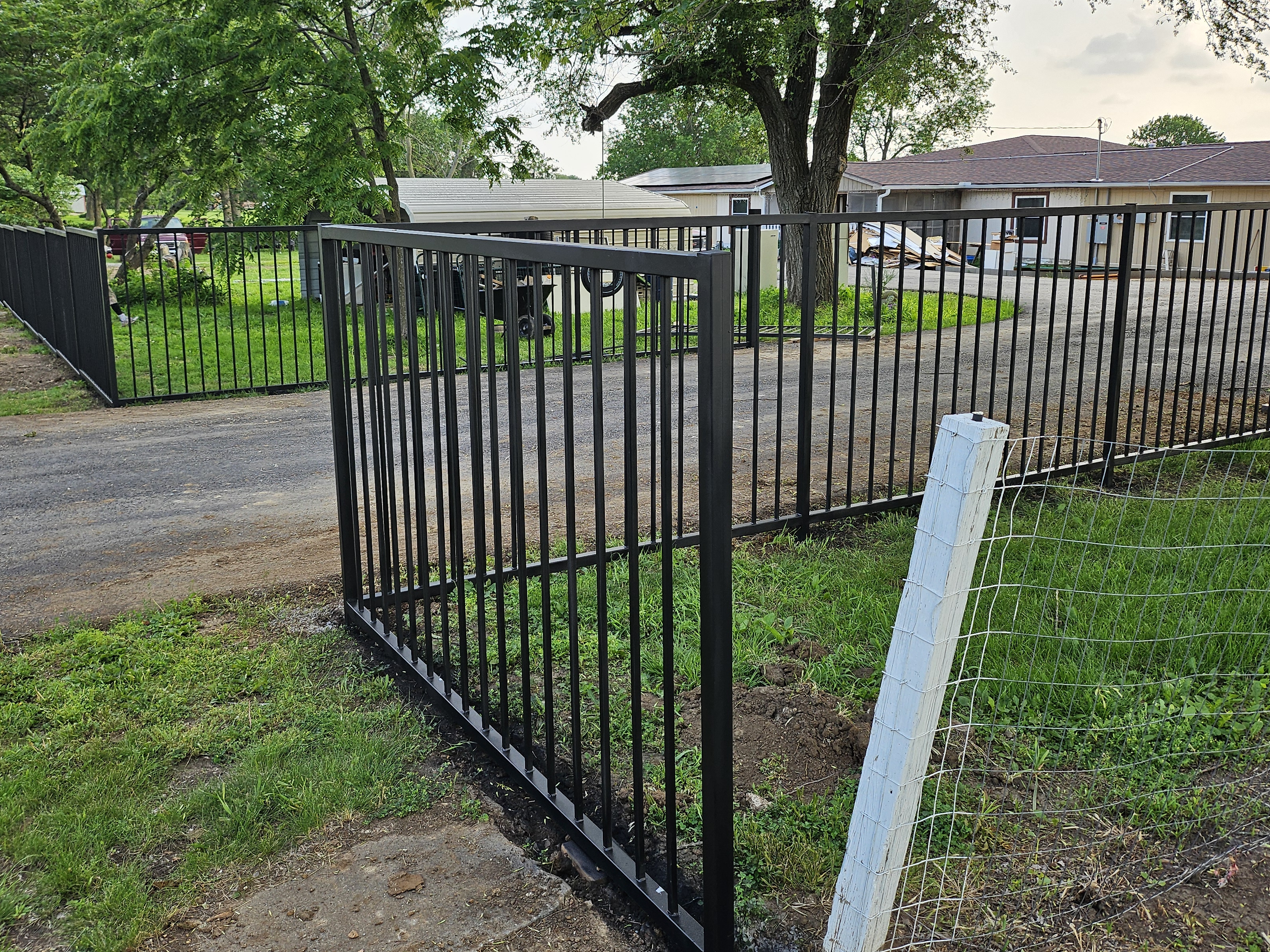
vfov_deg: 46.6
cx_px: 600
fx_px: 1101
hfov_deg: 59.9
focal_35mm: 30
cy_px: 390
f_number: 1.8
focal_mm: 5
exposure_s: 1/479
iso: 50
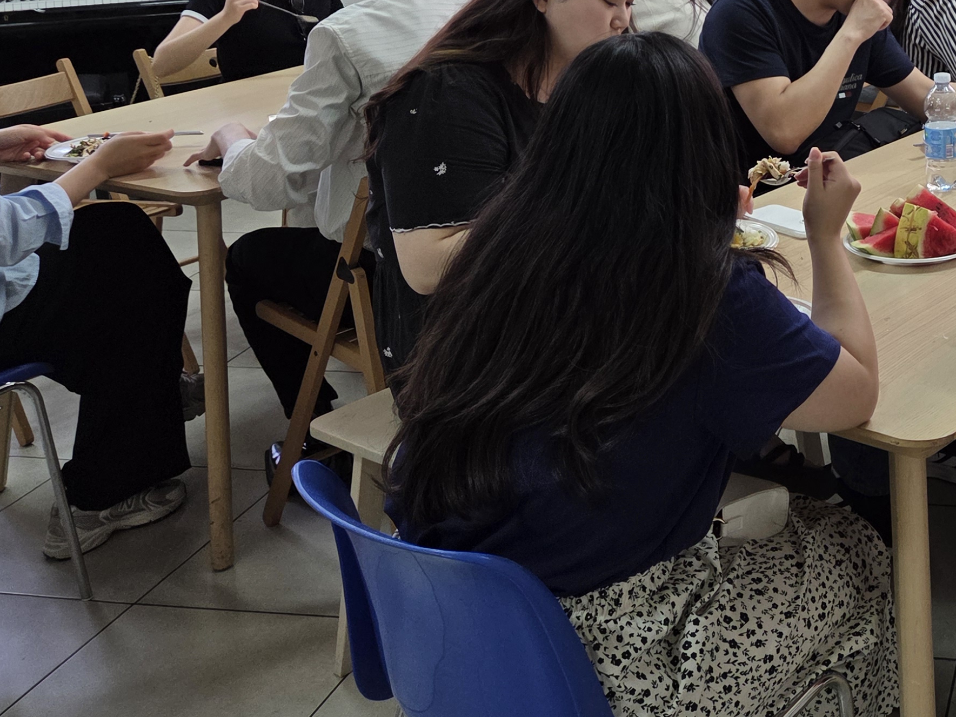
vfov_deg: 26.1
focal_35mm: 52
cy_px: -51
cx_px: 932
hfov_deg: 33.9
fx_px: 1436
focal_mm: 5.4
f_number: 1.8
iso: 200
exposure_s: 1/100
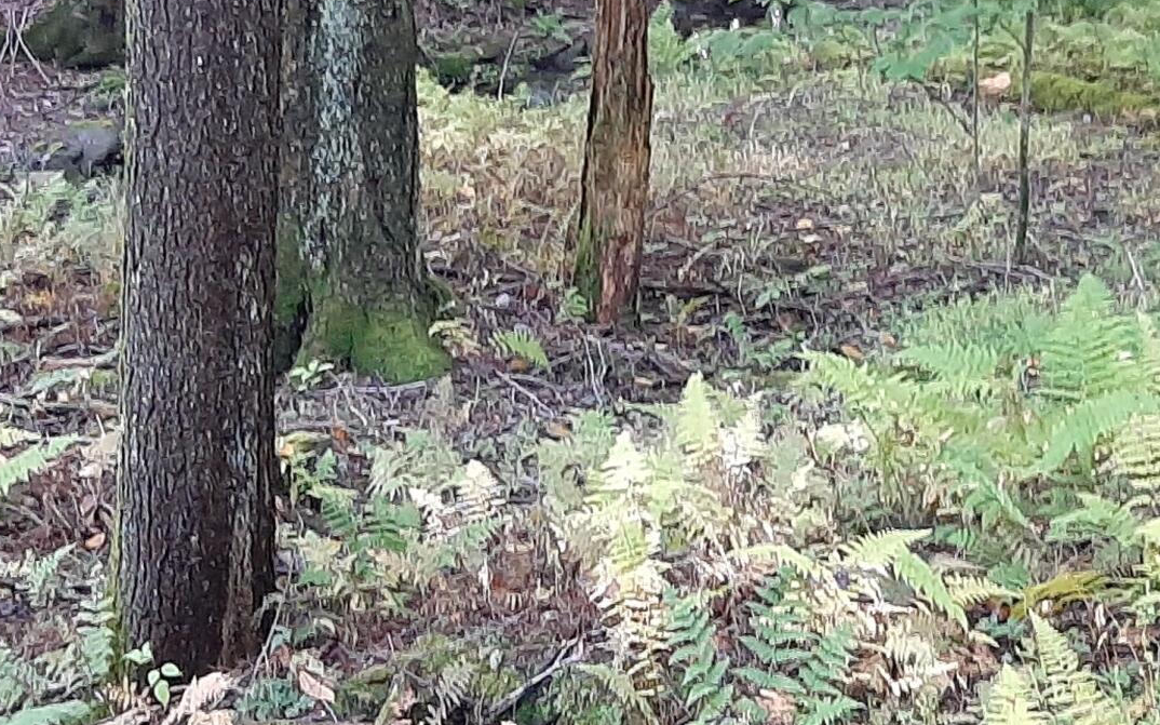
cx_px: 759
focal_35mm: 77
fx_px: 2434
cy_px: -11
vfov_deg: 16.6
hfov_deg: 26.7
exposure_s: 1/24
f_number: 1.7
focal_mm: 3.93
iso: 320
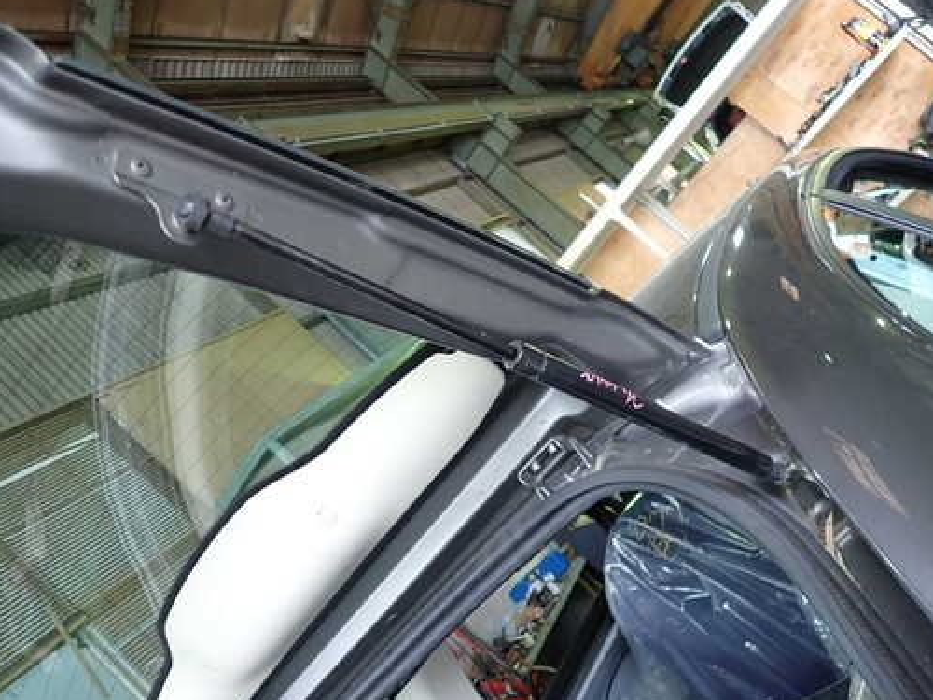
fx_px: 809
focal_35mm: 30
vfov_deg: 46.8
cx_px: 465
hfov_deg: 60.0
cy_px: 353
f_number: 2
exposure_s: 1/40
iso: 200
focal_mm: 4.5
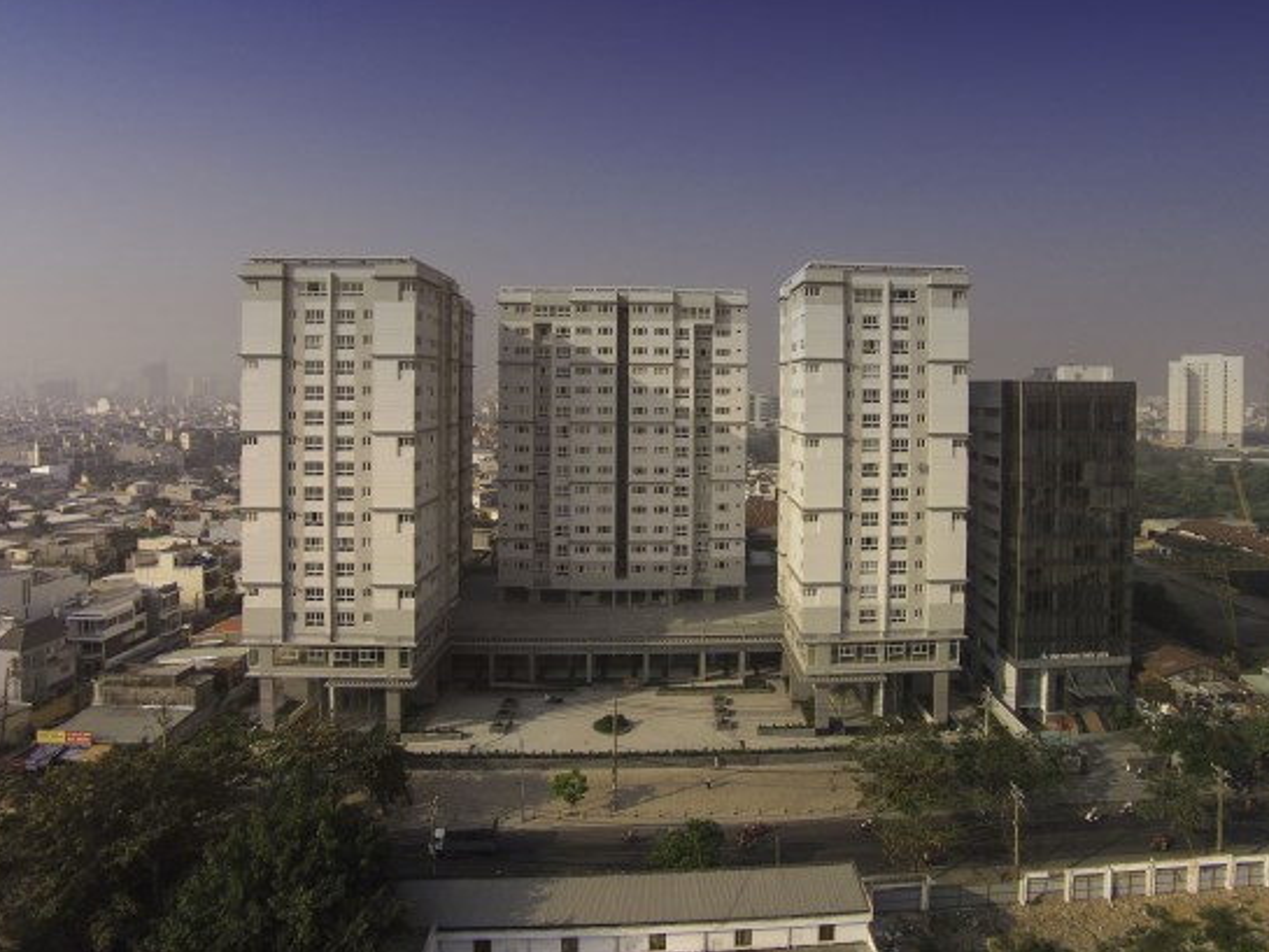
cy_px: 453
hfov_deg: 55.3
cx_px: 650
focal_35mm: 33
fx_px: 1210
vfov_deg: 42.9
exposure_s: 1/2200
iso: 100
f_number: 2.8
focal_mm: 5
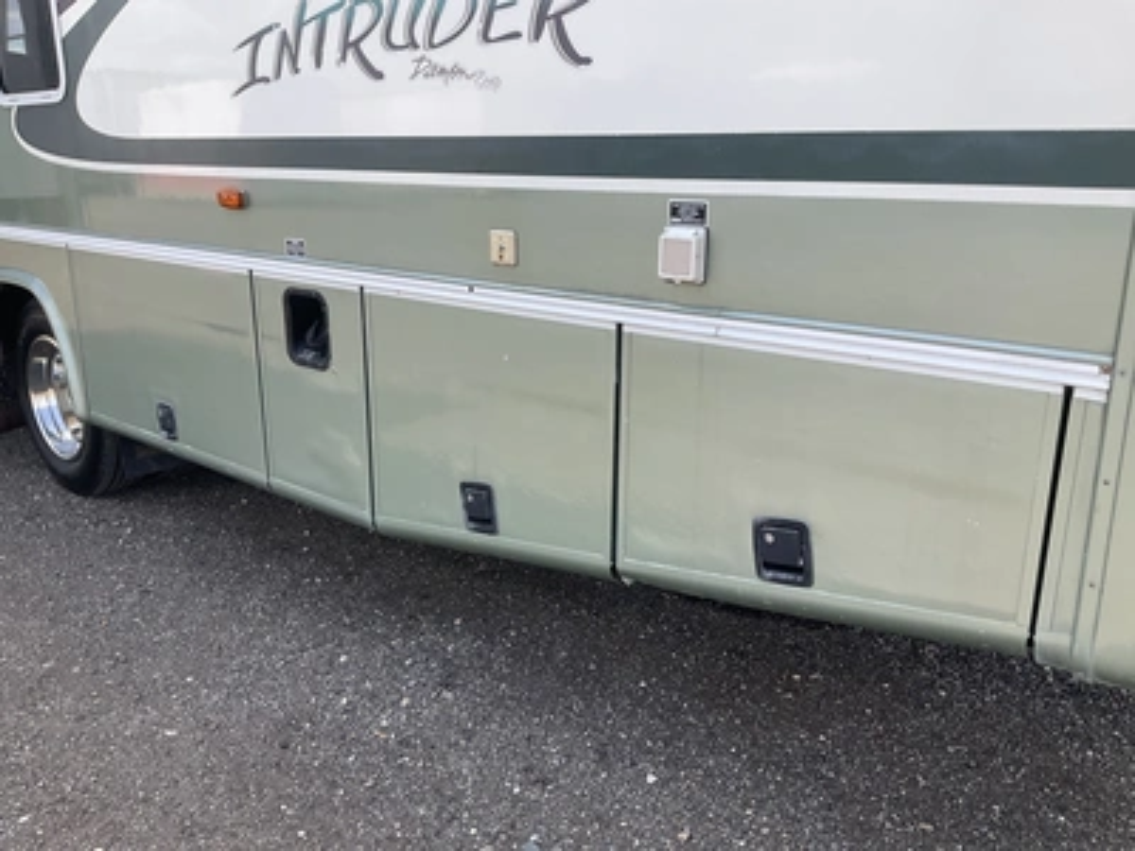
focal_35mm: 29
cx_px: 568
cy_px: 426
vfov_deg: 48.2
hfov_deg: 61.7
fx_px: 951
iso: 25
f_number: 1.8
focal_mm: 3
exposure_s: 1/529
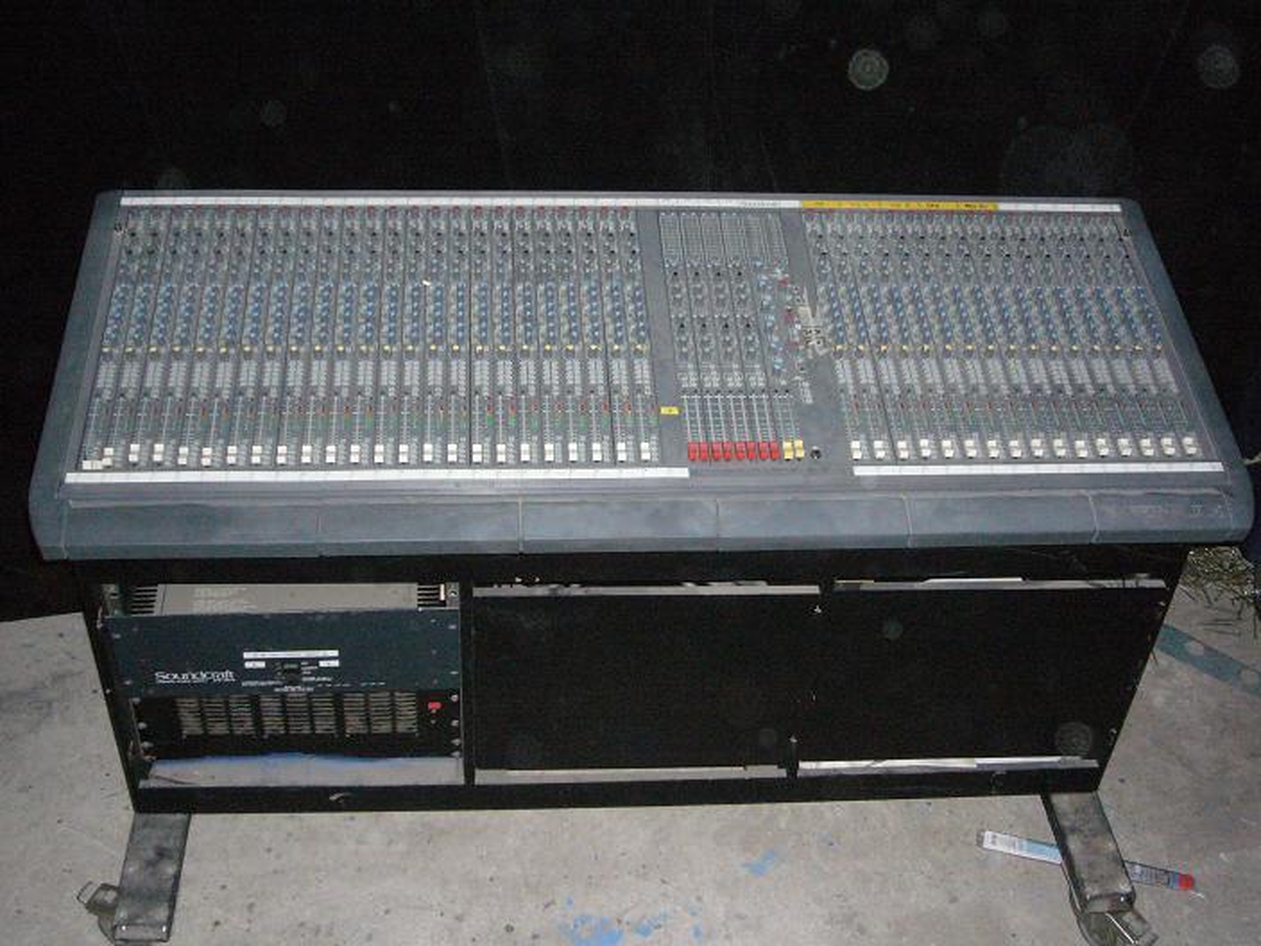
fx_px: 1530
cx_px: 630
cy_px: 473
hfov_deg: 44.8
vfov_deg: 34.3
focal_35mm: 42
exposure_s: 1/30
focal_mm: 6.9
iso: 400
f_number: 3.3
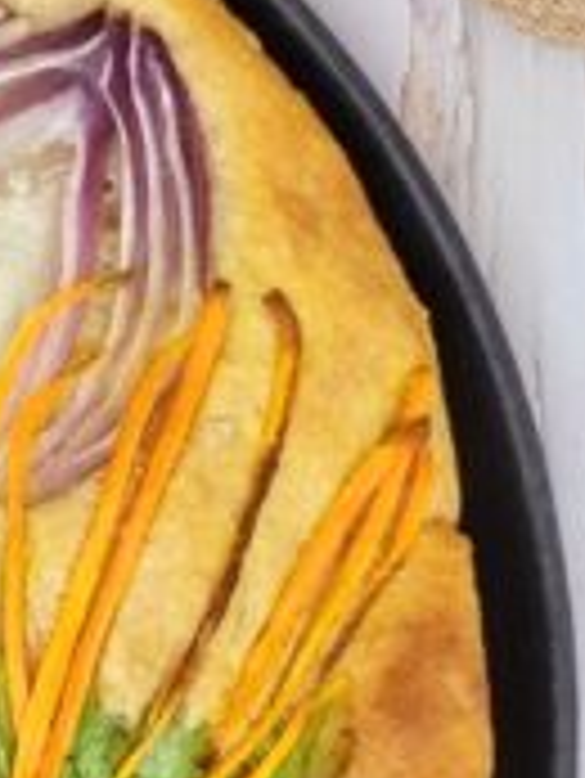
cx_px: -418
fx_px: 2025
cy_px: 738
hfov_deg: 14.7
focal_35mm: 90
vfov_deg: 21.2
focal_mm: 5.4
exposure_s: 1/100
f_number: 1.8
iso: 100
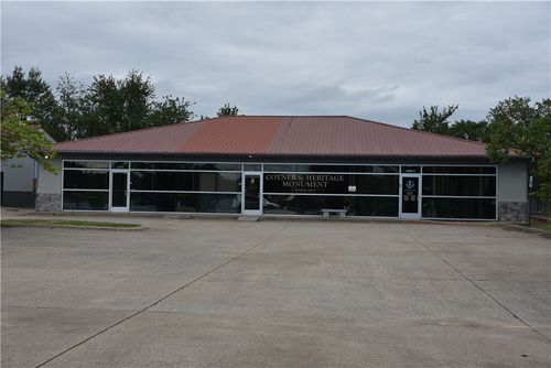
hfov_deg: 44.5
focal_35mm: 44
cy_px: 184
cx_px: 276
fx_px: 674
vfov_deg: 30.6
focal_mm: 44
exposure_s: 1/250
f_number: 8
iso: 220
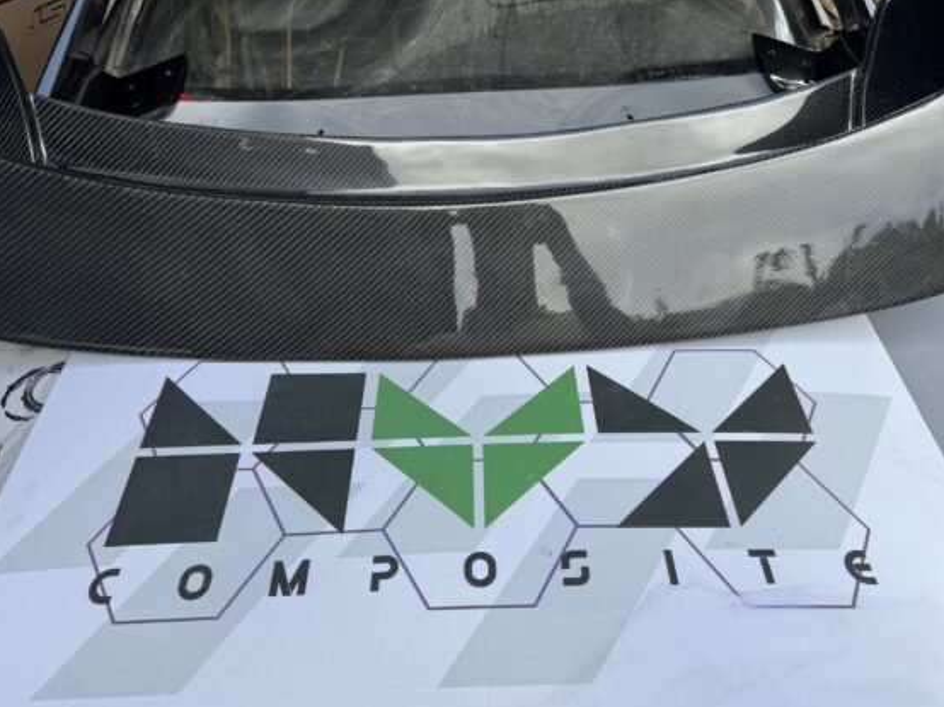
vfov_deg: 53.0
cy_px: 366
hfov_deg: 67.3
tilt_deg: -43.9
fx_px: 709
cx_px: 477
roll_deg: +5.4
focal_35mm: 26
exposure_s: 1/782
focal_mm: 6.76
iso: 80
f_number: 1.78
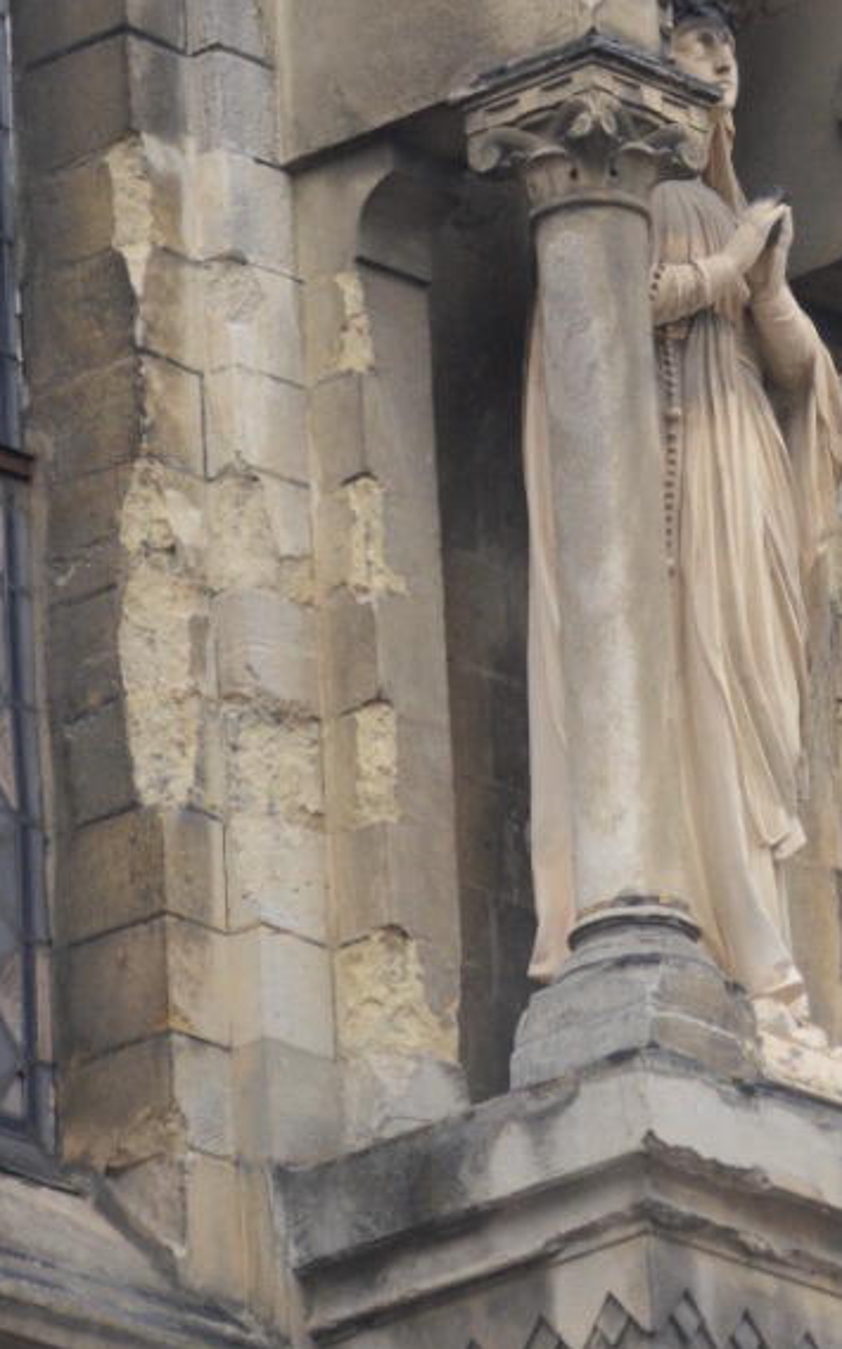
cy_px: 330
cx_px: 634
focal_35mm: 449
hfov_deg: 2.9
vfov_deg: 4.7
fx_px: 16505
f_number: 6
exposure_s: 1/200
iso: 800
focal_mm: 155
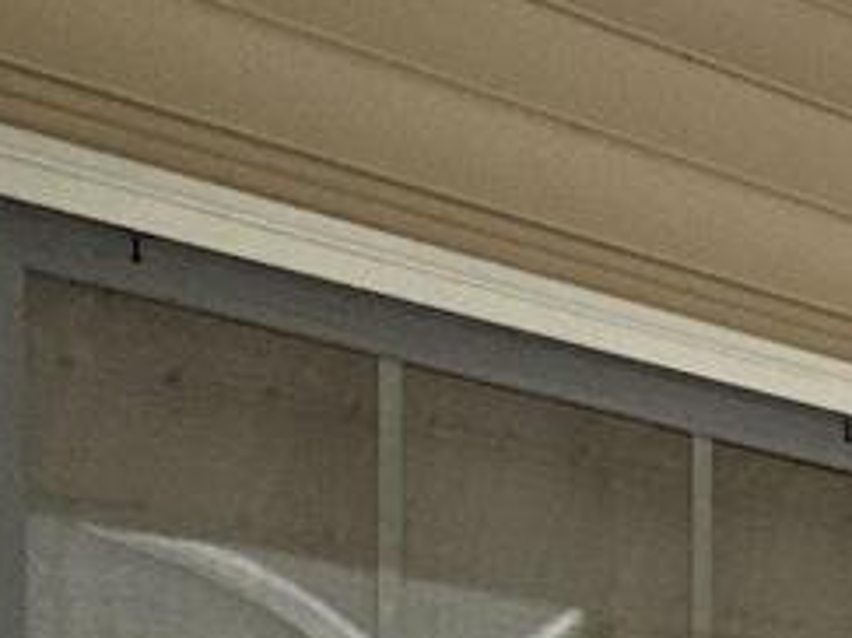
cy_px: 1209
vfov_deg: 15.0
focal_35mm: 83
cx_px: 2314
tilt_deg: -1.1
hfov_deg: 13.0
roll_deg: -0.4
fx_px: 2042
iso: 50
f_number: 2.2
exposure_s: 1/103
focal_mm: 2.22
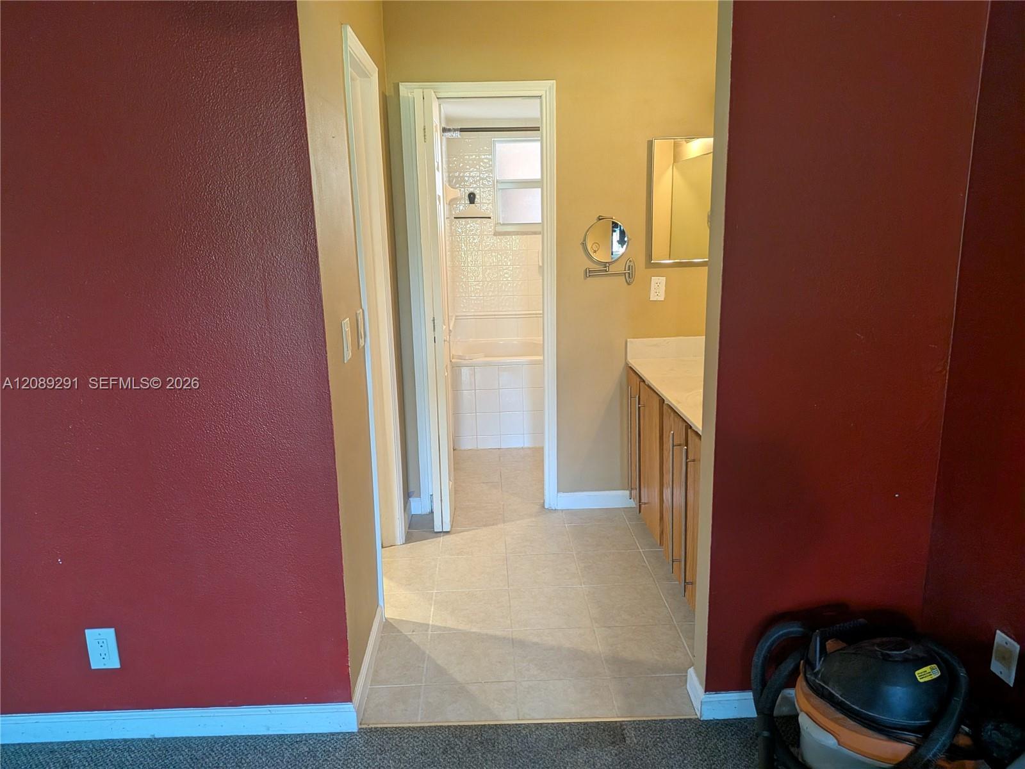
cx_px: 512
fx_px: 711
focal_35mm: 24
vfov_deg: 56.8
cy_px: 384
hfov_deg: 71.6
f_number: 1.7
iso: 469
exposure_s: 1/60
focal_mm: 4.53
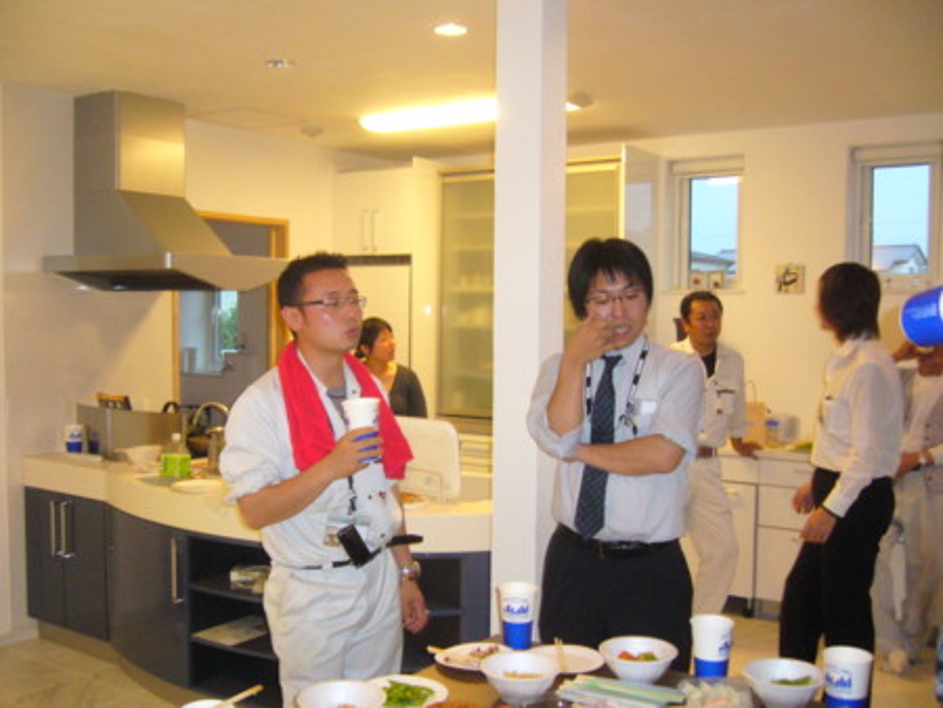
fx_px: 954
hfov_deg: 52.6
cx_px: 472
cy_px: 354
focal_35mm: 35
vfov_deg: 40.7
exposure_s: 1/30
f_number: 2.8
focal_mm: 5.8
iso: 250
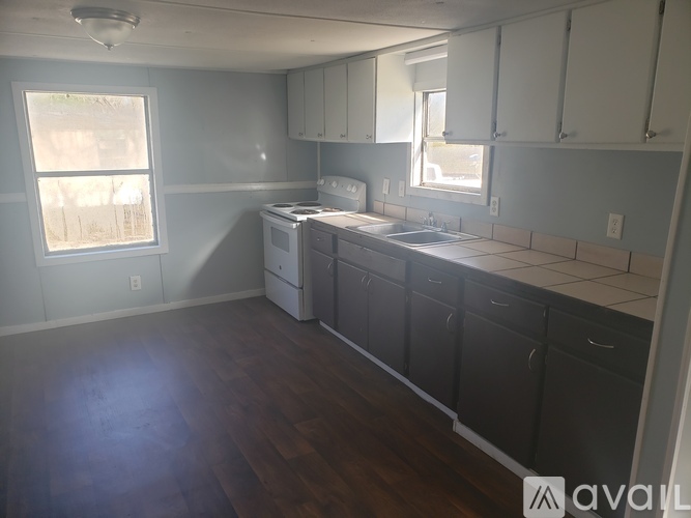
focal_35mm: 26
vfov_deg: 53.0
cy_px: 259
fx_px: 519
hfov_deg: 67.3
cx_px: 346
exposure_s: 1/77
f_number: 2.4
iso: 50
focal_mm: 4.3
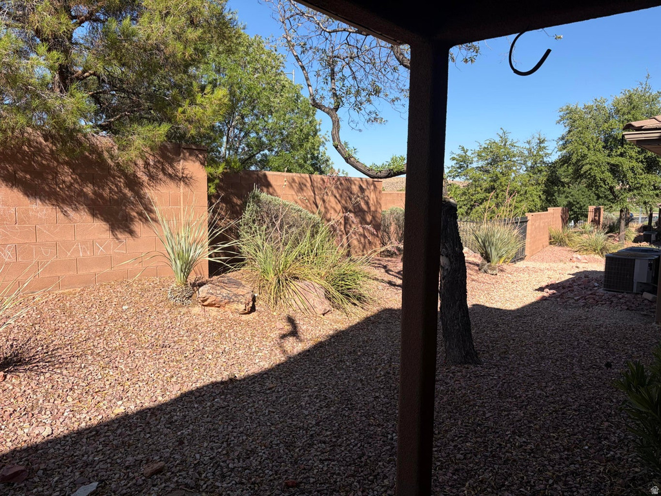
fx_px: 496
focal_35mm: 26
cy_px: 248
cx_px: 330
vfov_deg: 53.1
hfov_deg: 67.3
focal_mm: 5.96
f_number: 1.6
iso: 50
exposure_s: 1/2451
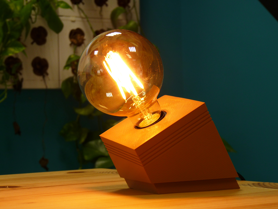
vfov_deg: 16.2
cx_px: 139
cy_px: 104
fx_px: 731
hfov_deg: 21.5
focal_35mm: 91
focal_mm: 16.1
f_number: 3.4
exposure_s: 1/50
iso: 100
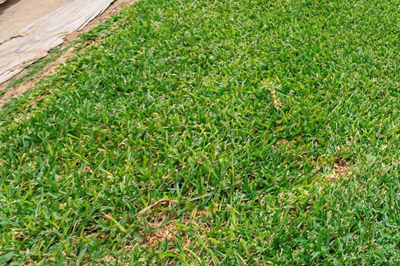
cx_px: 727
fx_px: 589
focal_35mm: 53
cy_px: -150
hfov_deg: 22.0
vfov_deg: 21.0
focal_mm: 14
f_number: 8
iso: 400
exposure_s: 1/1250
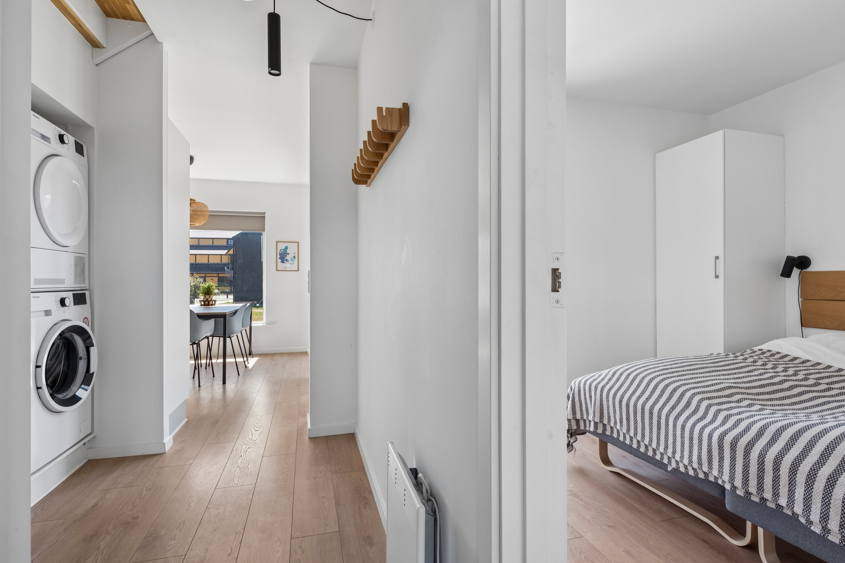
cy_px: 282
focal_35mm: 18
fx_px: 422
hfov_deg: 90.0
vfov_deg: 67.4
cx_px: 422
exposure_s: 1/35
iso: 200
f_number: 8
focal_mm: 11.9
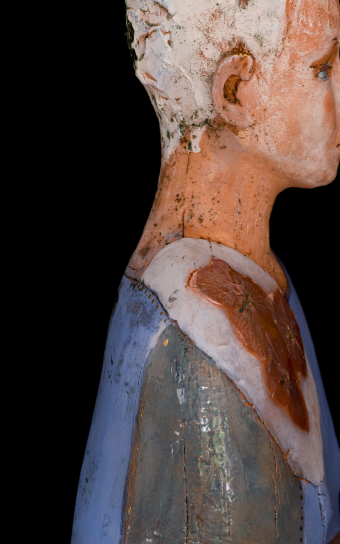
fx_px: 4862
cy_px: 176
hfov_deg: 4.0
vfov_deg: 6.4
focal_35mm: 328
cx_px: 245
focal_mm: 200
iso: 1000
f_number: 7.1
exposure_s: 1/40
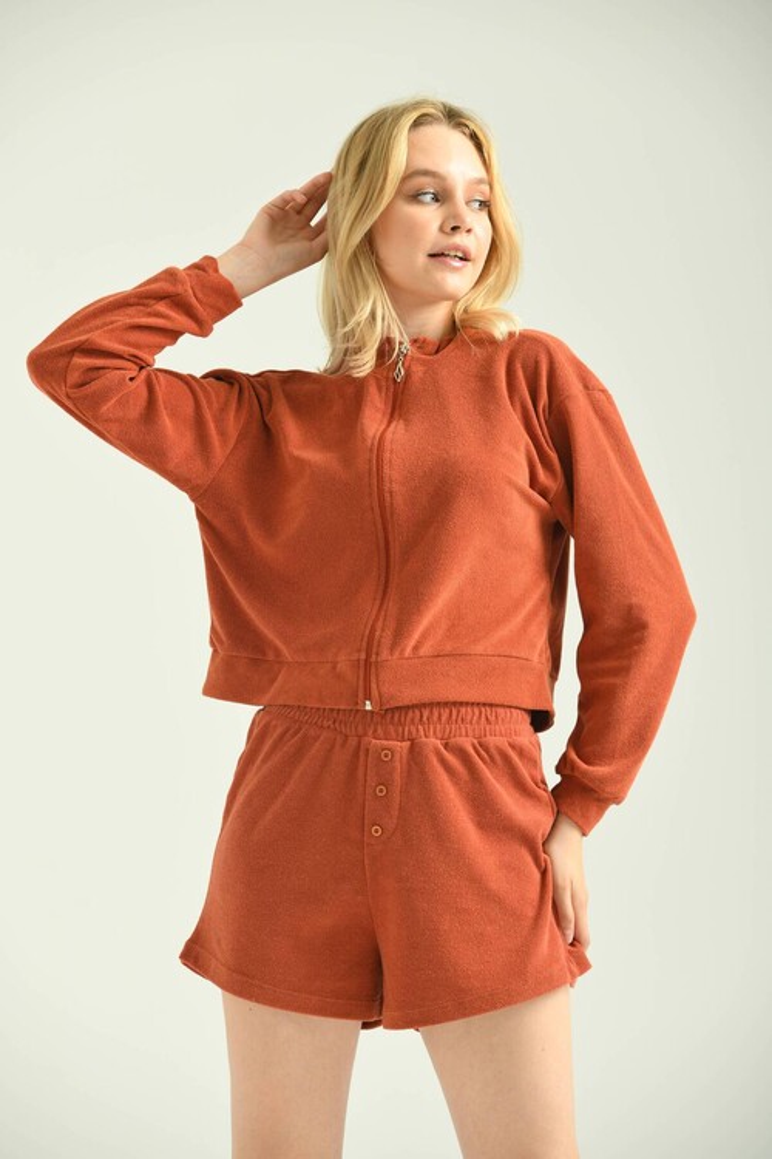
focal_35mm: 135
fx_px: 4342
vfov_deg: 15.2
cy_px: 580
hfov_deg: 10.2
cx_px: 386
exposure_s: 1/160
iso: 125
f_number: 5.6
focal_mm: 135
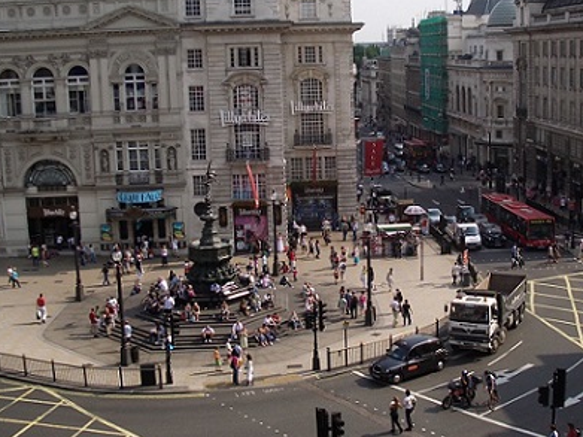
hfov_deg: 38.2
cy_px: 177
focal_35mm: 50
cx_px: 305
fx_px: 842
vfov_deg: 29.0
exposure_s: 1/400
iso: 80
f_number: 4.3
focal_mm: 5.8
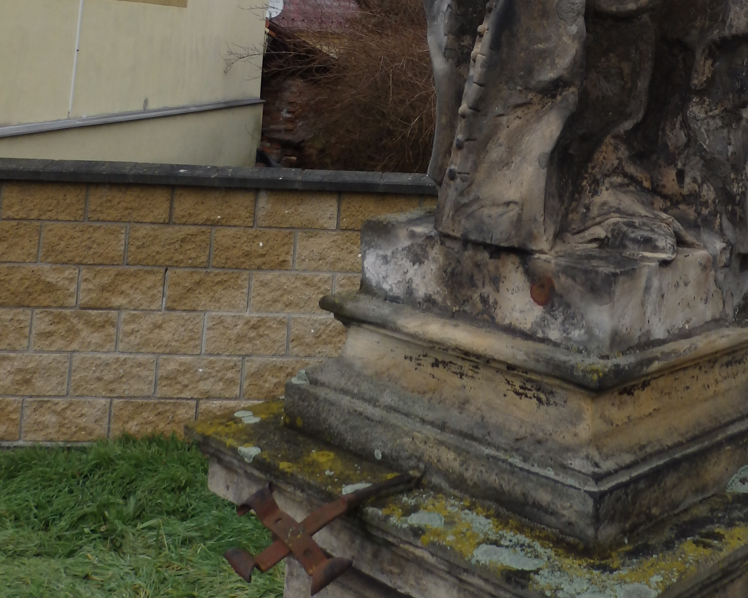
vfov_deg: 27.8
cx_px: 543
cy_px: -80
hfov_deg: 37.3
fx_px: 1085
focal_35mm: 49
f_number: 3
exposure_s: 1/250
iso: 100
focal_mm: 4.5
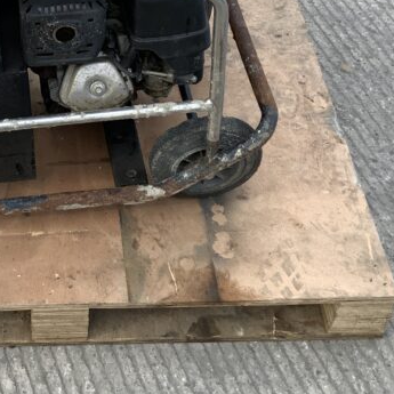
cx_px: 49
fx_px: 979
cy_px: 75
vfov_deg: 22.4
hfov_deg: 22.3
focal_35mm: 76
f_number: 1.8
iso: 16
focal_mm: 3
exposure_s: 1/261
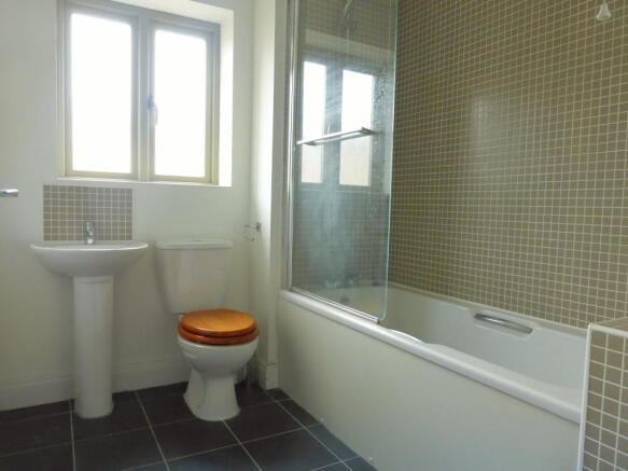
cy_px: 236
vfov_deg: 56.8
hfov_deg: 71.6
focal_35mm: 24
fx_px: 435
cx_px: 314
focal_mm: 4.3
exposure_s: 1/15
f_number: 3.3
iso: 400
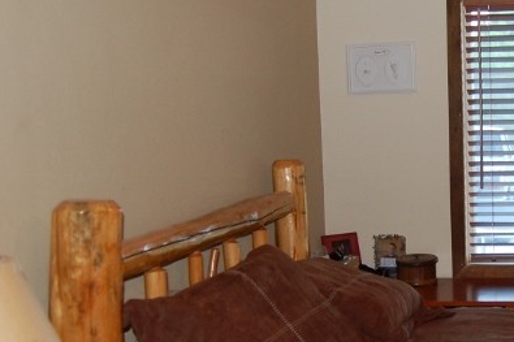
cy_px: 237
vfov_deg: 19.4
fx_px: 999
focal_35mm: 70
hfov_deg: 27.8
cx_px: 459
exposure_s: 1/60
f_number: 3.5
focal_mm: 18
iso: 400
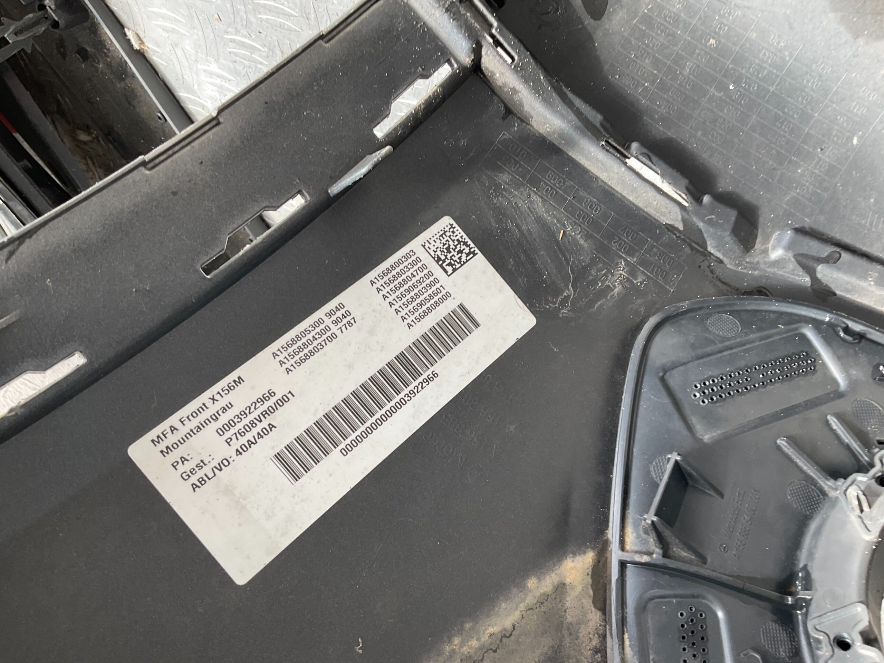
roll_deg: -38.2
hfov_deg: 61.7
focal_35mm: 29
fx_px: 741
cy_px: 332
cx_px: 442
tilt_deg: -31.1
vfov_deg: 48.2
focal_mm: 3
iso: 16
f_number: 1.8
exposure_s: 1/129
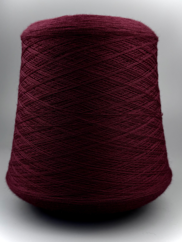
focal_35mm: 24
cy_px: 121
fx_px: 168
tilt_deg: -7.9
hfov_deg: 56.8
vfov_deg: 71.6
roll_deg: -0.6
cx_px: 91
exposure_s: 1/580
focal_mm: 6.76
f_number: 1.78
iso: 80
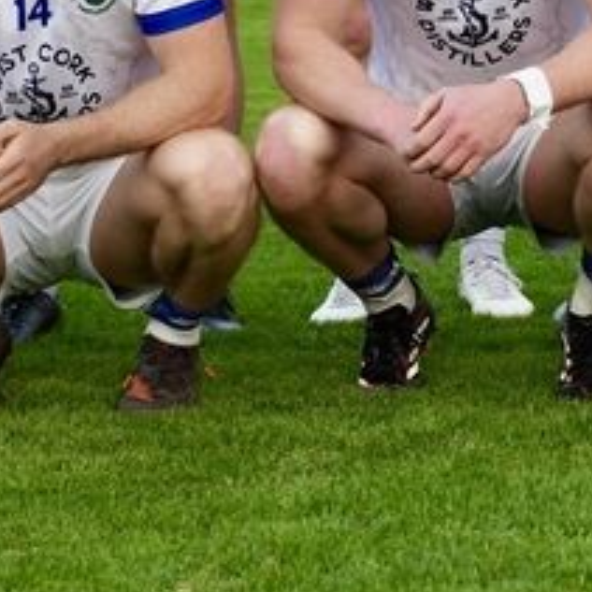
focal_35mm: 203
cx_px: 766
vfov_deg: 8.5
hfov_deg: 8.5
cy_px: -137
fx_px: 3937
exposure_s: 1/500
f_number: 2.8
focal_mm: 42.1
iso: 500
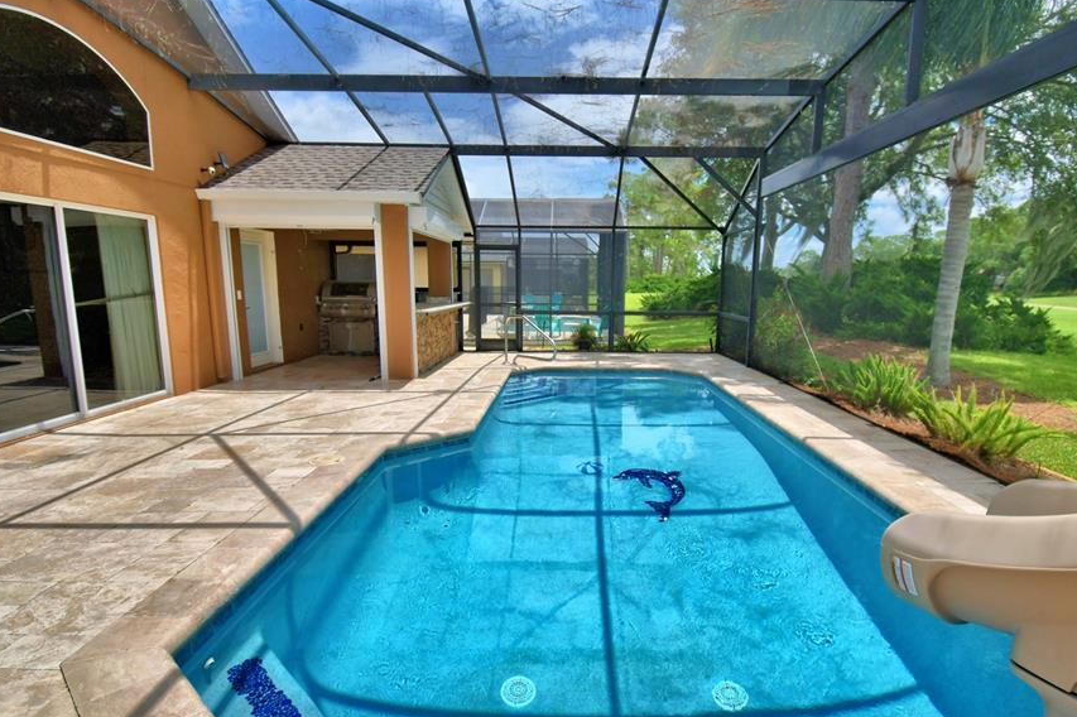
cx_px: 571
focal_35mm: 18
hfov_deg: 89.9
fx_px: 538
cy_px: 382
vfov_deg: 67.3
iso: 100
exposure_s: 1/1250
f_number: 4.5
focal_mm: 10
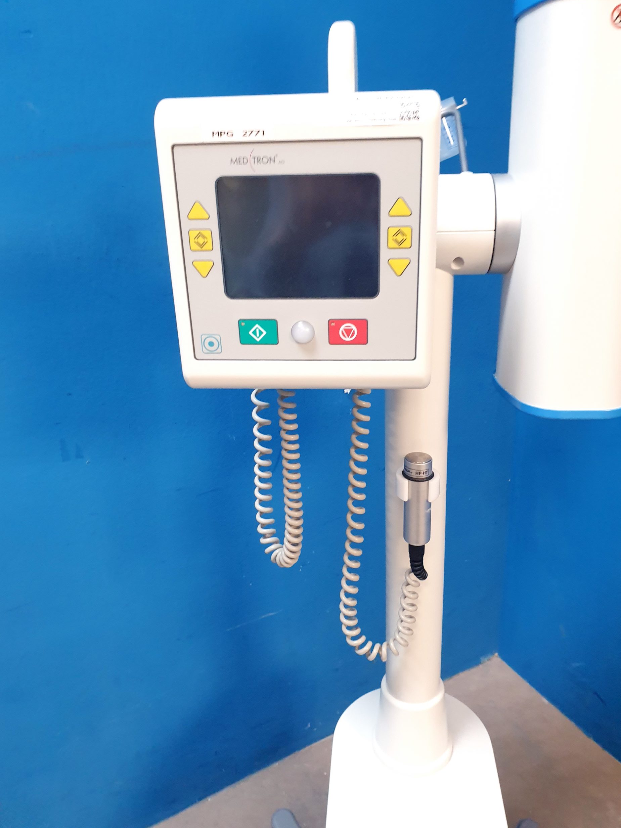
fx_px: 646
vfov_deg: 65.3
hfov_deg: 51.4
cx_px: 317
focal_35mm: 27
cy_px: 402
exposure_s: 1/33
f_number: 2.4
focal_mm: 4.3
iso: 320
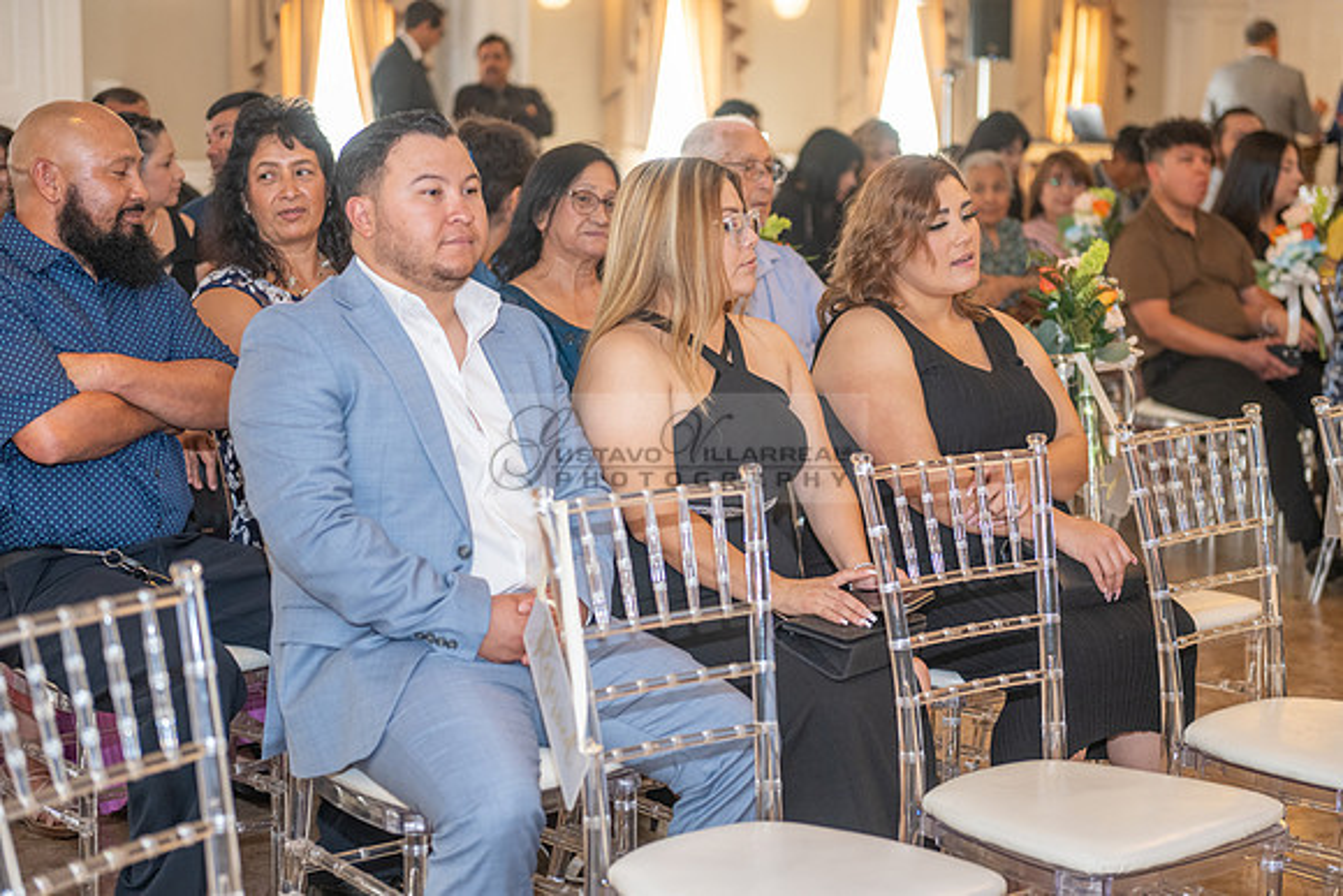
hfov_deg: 28.8
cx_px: 672
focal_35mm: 70
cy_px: 448
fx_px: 2612
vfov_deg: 19.5
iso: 1250
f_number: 2.8
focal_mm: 70
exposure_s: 1/200
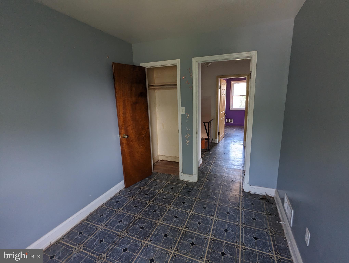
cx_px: 174
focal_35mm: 16
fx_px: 162
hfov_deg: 94.4
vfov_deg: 78.2
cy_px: 132
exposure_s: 1/80
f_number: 2.2
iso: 185
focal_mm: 2.35
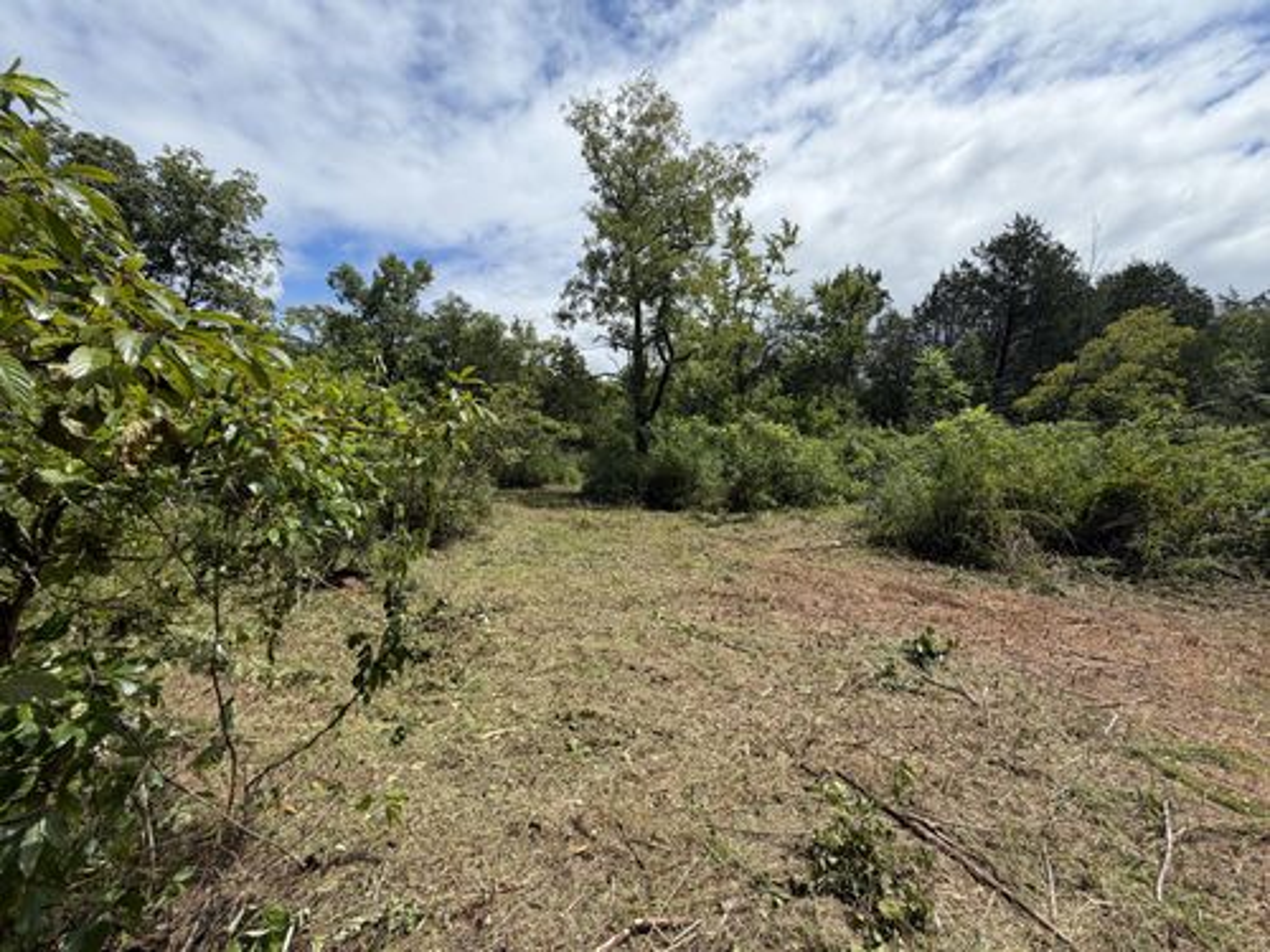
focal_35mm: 14
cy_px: 476
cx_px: 635
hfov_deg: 102.1
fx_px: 514
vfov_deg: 85.7
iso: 20
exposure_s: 1/1033
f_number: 2.2
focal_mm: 2.22
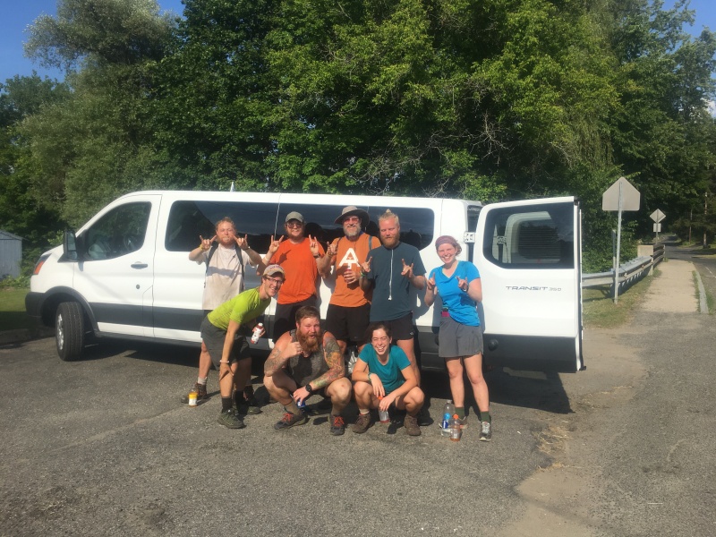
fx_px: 600
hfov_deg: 61.7
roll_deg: +0.9
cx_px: 358
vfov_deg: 48.2
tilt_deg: -1.0
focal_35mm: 29
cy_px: 268
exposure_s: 1/2137
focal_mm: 4.15
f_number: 2.2
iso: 25
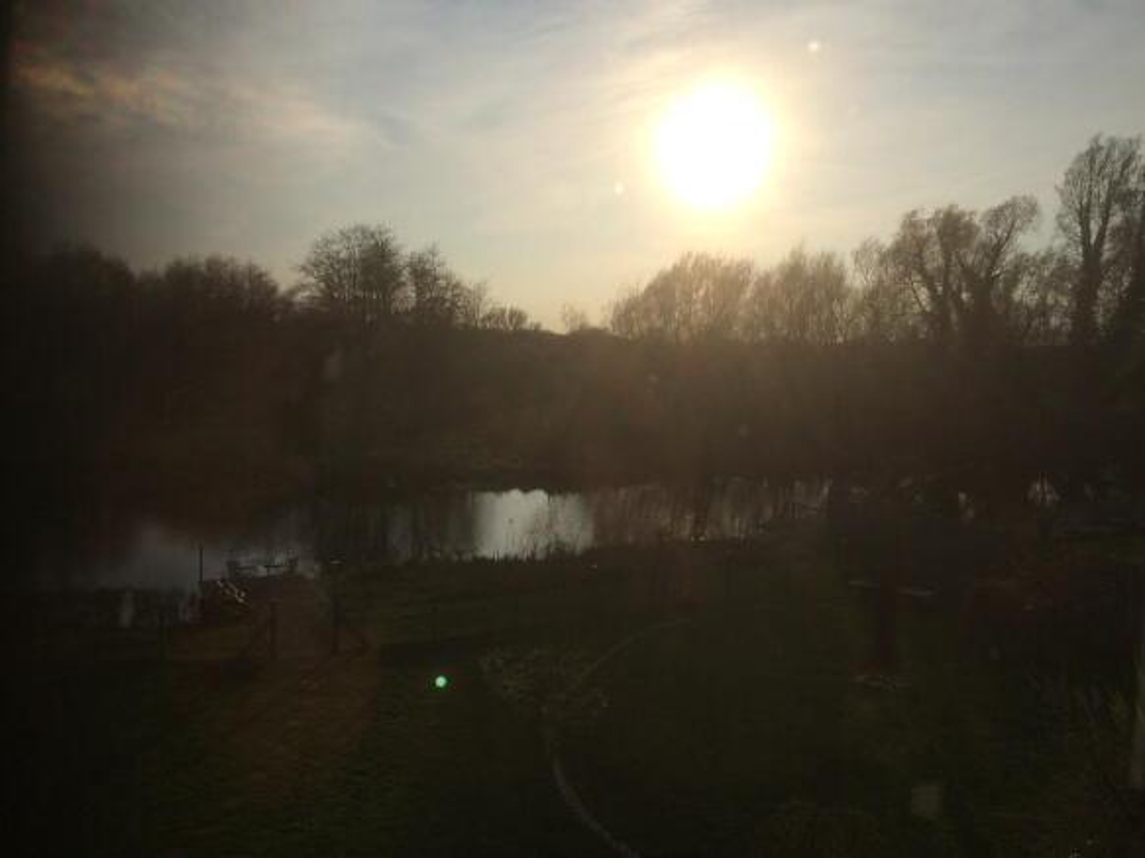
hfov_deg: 61.7
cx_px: 572
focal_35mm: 29
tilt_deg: -6.8
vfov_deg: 48.2
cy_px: 429
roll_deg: -1.4
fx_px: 959
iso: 32
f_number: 2.2
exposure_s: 1/6849
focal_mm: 4.15
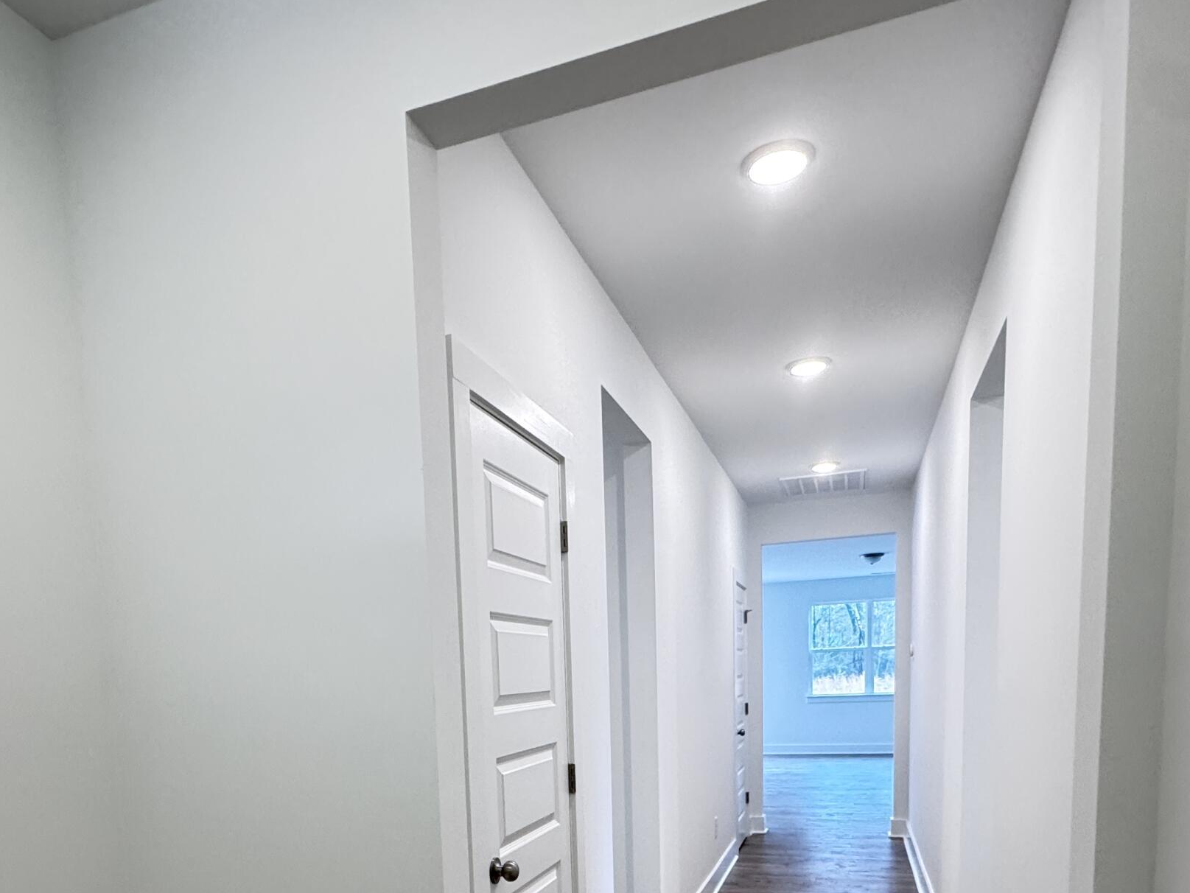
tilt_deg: -5.0
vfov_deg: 48.3
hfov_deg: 66.9
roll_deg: +0.7
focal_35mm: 26
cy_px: 780
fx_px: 894
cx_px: 503
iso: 250
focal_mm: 2.22
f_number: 2.2
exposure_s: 1/60
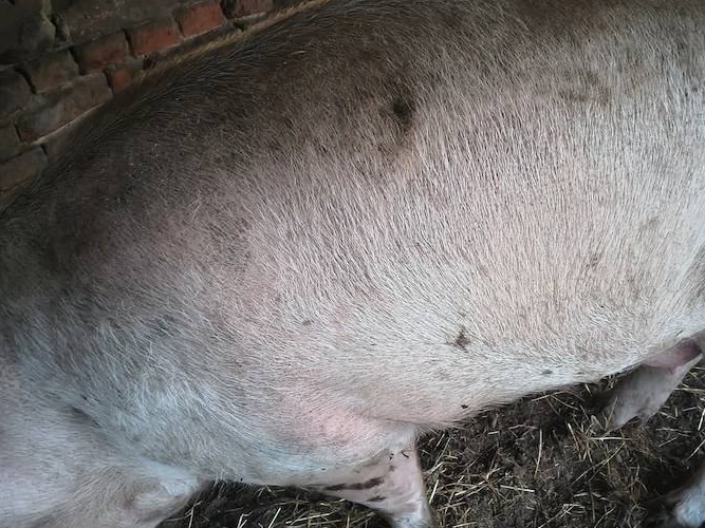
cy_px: 237
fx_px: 794
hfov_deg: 47.7
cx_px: 408
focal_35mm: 39
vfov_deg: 36.8
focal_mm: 4.81
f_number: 1.8
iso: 3828
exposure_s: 1/20
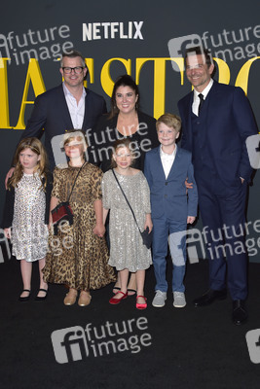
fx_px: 433
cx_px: 130
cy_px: 194
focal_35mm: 40
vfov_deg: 48.4
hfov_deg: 33.4
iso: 320
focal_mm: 40
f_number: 6.3
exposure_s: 1/250
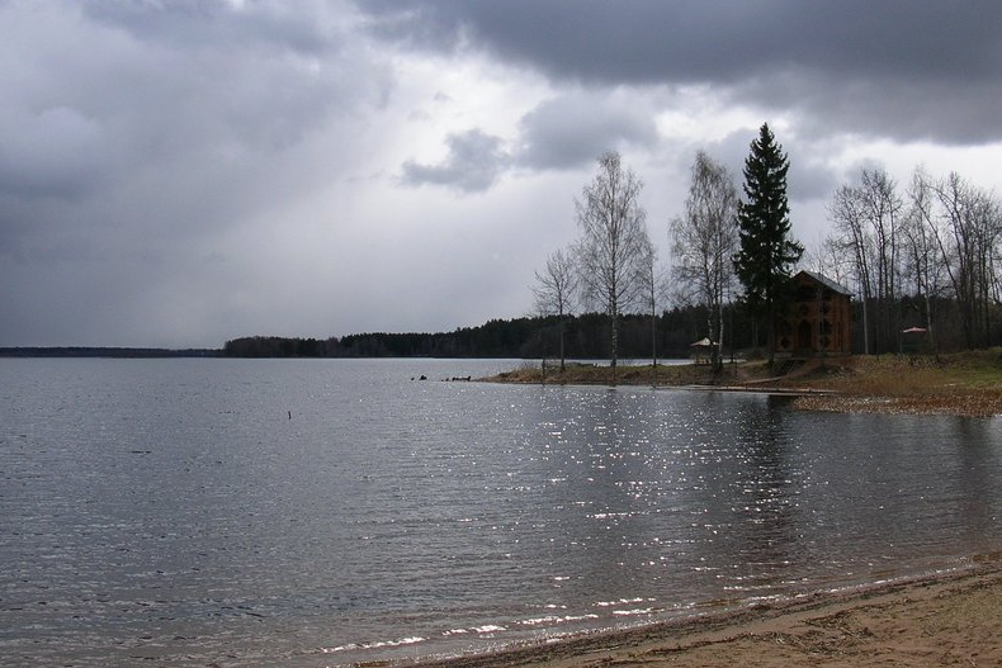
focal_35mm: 37
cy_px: 331
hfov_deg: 51.9
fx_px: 1030
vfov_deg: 36.0
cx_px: 501
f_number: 2.8
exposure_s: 1/1400
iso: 50
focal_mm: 5.8
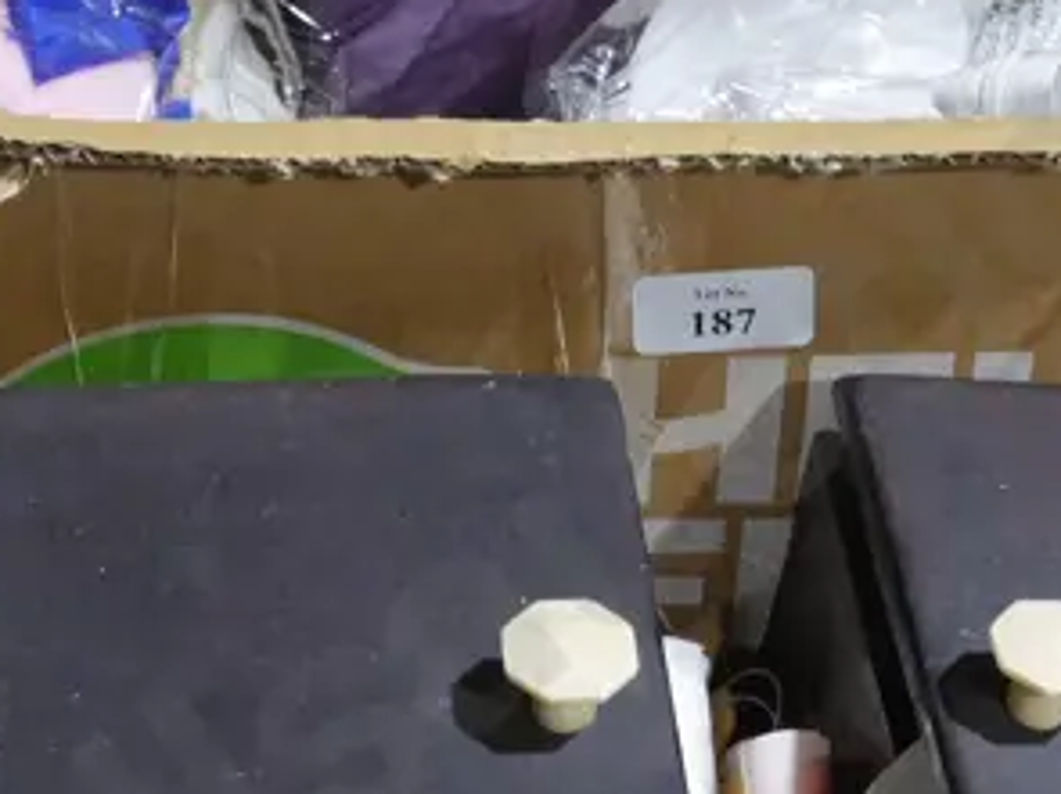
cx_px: 640
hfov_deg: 16.7
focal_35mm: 118
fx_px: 3615
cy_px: 510
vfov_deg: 12.5
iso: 500
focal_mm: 17
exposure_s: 1/60
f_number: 4
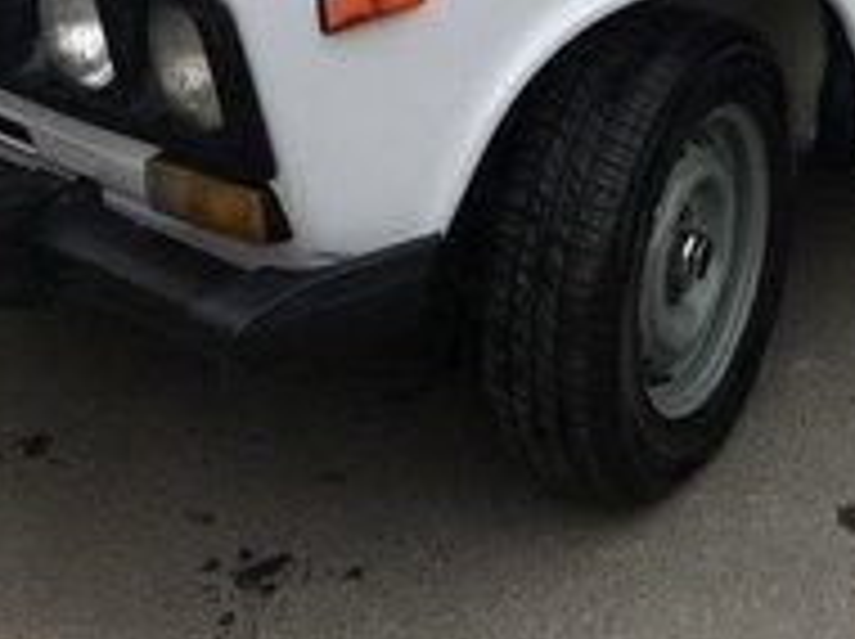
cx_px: 1040
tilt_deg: -10.1
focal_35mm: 101
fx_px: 2492
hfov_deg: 18.4
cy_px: -331
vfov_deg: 13.7
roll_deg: -1.4
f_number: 2.2
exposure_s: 1/641
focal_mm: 4.15
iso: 25
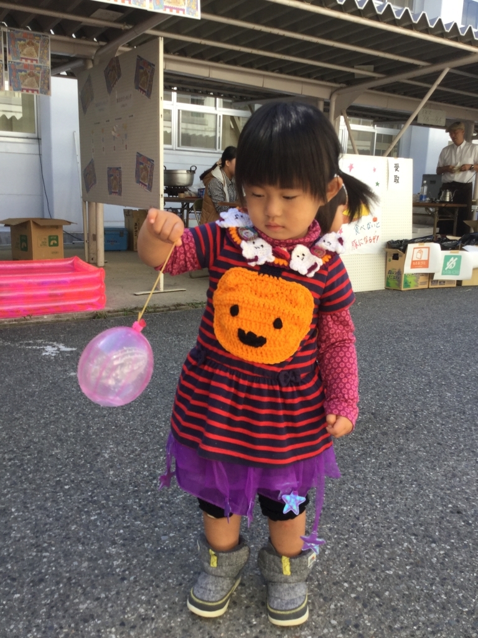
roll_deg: -1.3
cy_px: 319
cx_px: 239
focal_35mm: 31
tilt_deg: -15.7
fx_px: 571
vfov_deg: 58.4
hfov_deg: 45.4
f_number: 2.4
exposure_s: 1/164
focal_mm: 3.3
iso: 25
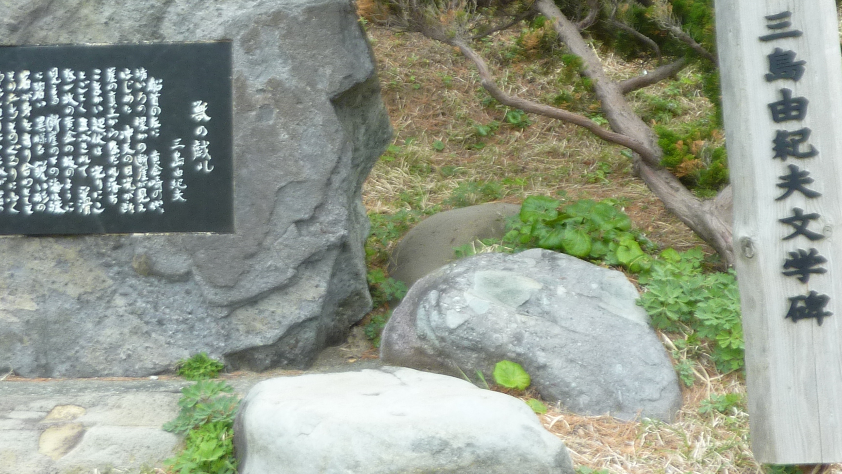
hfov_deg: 45.3
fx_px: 1005
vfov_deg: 26.4
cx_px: 359
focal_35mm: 45
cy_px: 154
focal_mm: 4.1
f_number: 3.3
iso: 80
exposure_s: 1/60
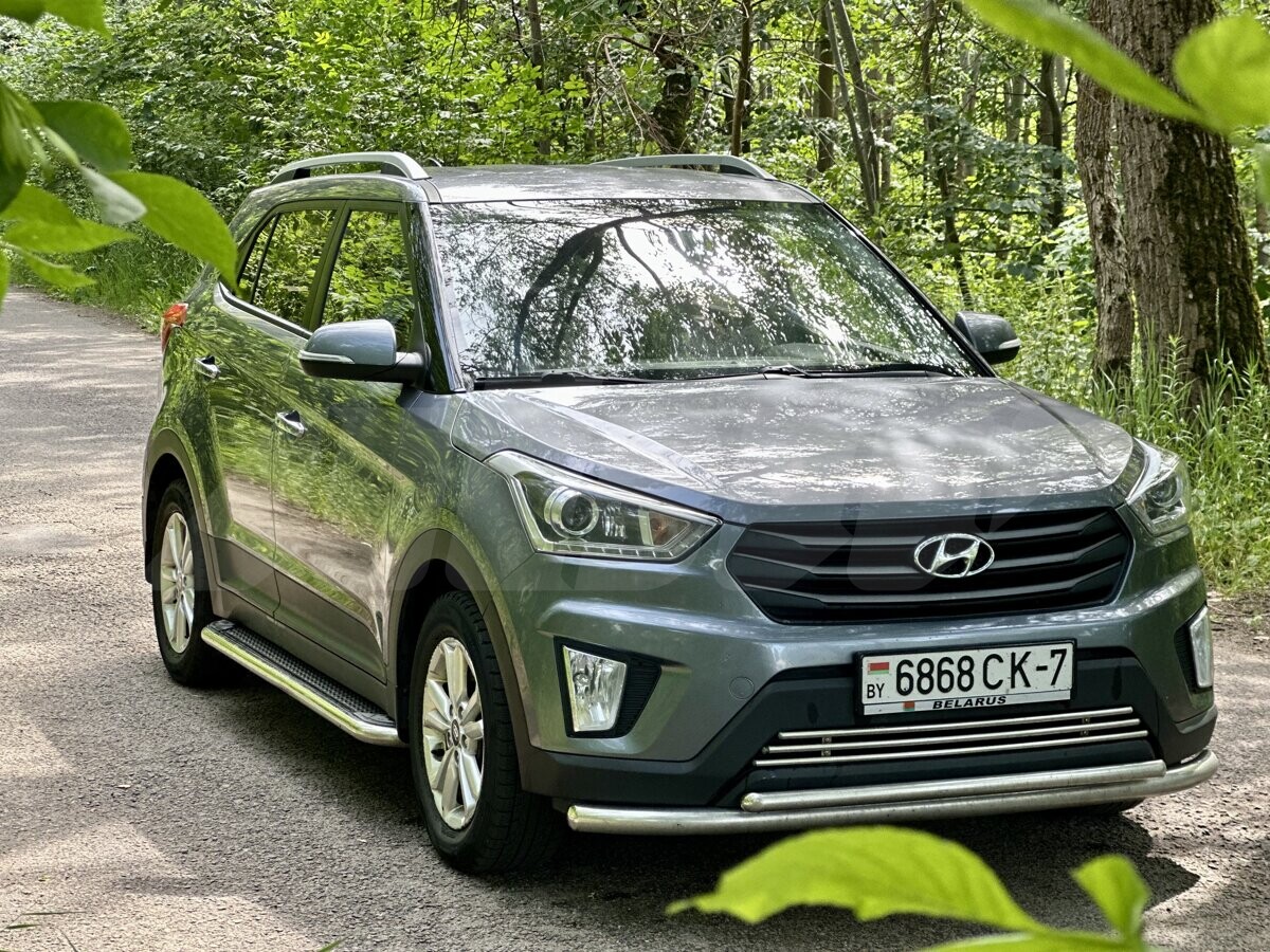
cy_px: 476
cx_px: 635
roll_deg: +0.4
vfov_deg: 19.1
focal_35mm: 77
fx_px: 2825
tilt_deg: -6.0
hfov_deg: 25.3
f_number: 2.8
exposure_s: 1/121
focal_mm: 9
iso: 50
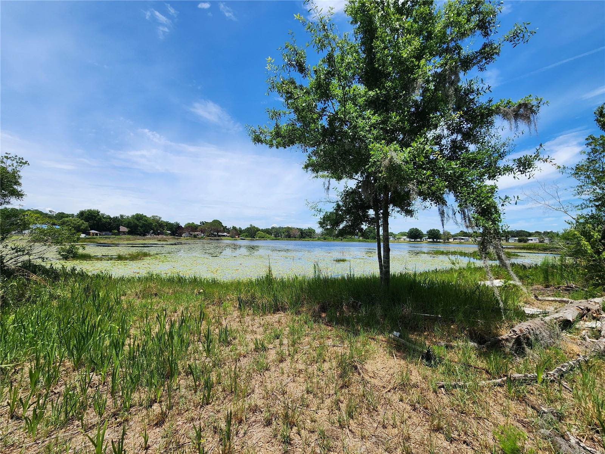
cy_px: 227
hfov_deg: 106.2
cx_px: 302
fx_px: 227
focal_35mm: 13
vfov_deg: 89.9
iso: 50
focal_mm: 2.2
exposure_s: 1/1894
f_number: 2.2
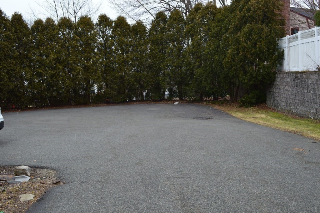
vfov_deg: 36.8
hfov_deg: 53.2
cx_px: 160
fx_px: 320
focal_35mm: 36
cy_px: 106
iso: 400
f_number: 9
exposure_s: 1/125
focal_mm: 24
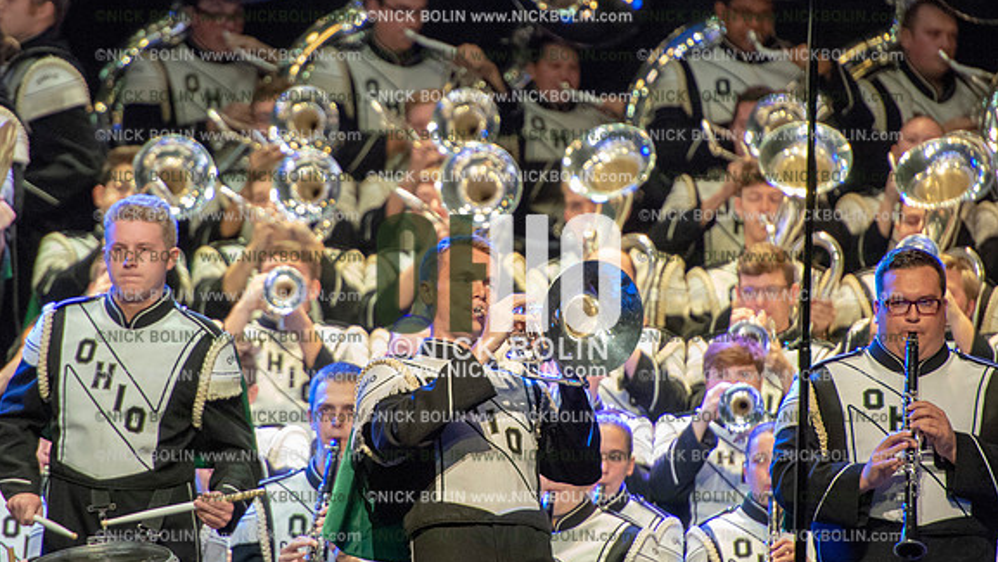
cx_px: 498
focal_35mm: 421
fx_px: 11145
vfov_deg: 2.9
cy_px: 296
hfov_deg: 5.1
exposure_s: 1/250
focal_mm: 400
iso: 8000
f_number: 5.6
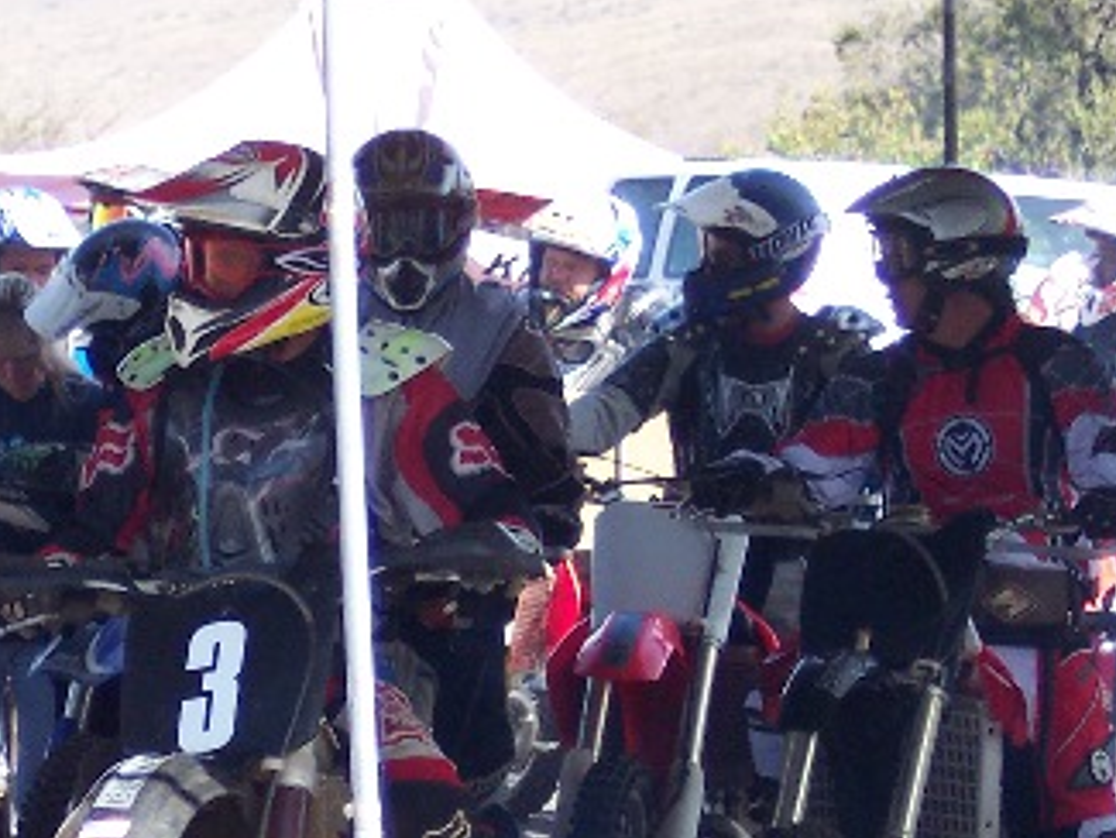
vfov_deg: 6.8
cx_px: 312
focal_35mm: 219
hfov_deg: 9.0
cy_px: 608
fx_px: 7063
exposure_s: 1/250
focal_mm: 18.7
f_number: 4.1
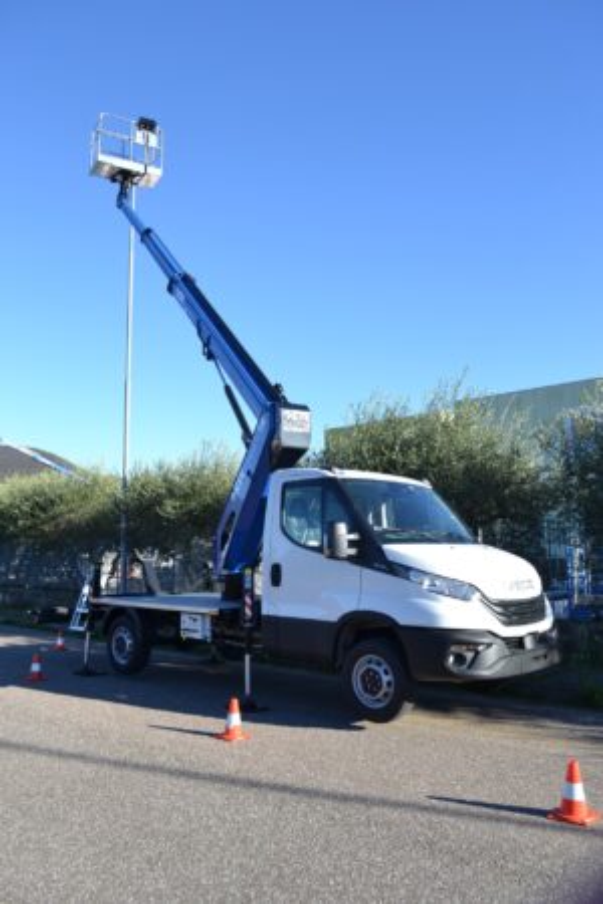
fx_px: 678
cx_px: 302
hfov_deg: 47.9
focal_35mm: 27
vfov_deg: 67.4
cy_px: 452
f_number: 7.1
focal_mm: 18
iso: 100
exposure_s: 1/200
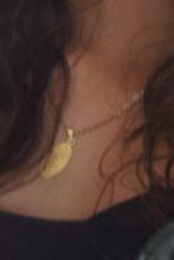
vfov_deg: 9.6
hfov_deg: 6.6
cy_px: -129
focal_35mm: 207
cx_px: 149
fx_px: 1502
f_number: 4.5
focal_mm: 31
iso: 1600
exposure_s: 1/6
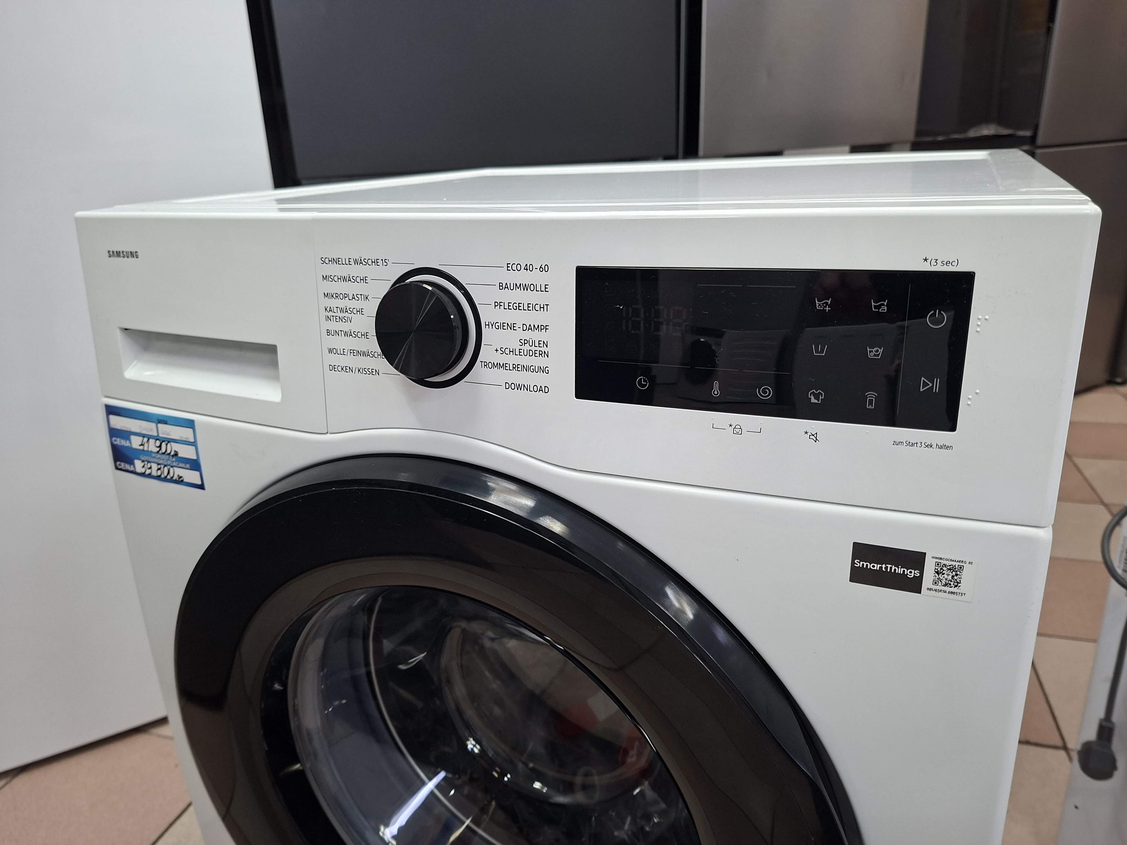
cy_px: 422
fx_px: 749
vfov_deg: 58.9
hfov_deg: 73.9
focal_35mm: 23
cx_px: 564
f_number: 1.8
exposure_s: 1/50
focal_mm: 5.54
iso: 250
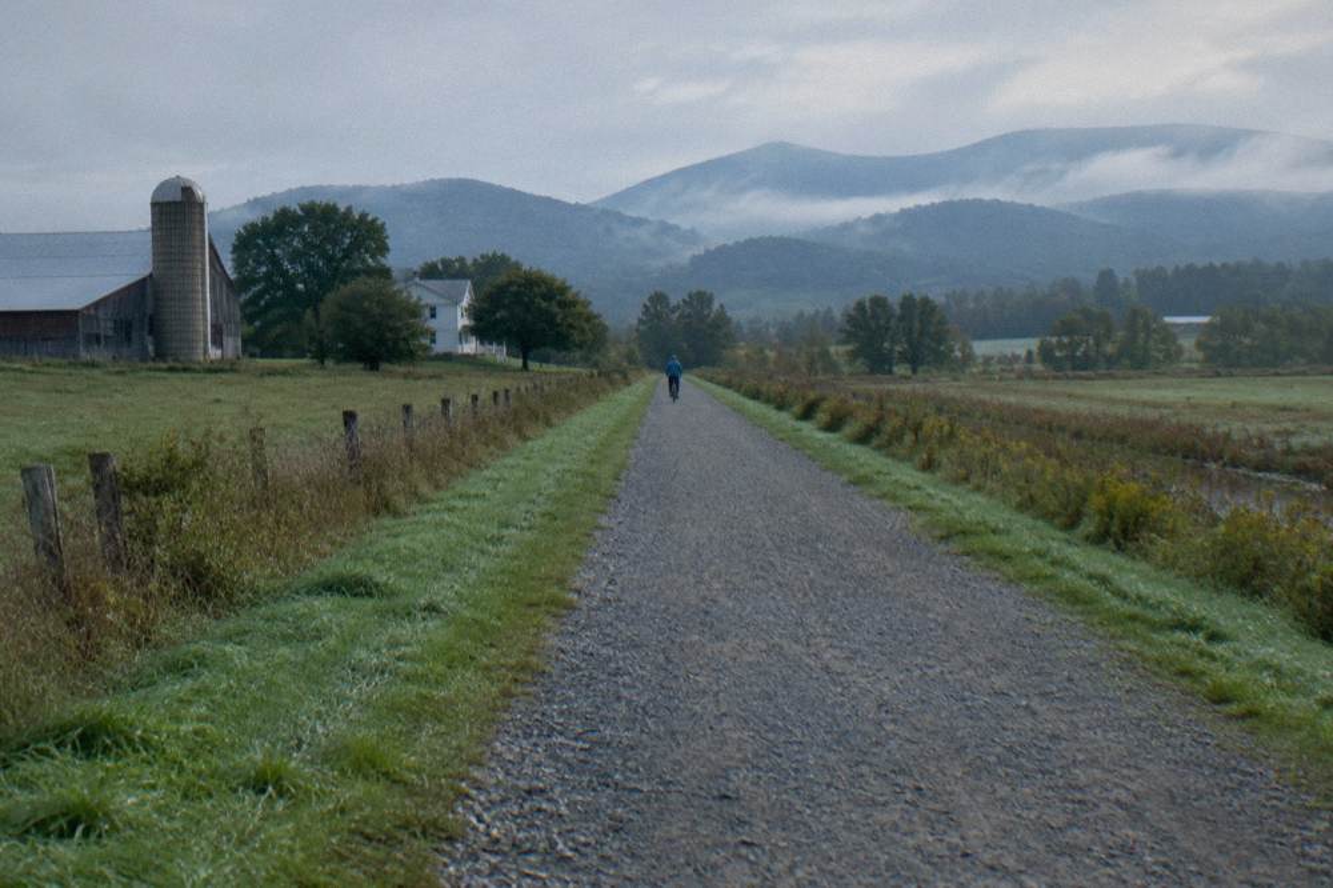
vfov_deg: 19.4
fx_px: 2591
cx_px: 666
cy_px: 444
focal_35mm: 70
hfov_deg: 28.9
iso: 200
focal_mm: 70
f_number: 7.1
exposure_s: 1/200
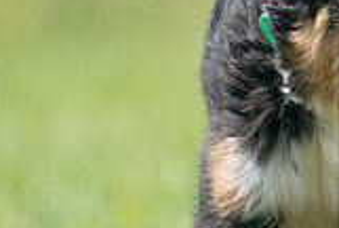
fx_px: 19736
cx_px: 535
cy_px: 130
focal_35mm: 2092
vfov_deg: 0.7
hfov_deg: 1.0
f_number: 6.3
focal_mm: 582
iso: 1250
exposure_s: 1/4000
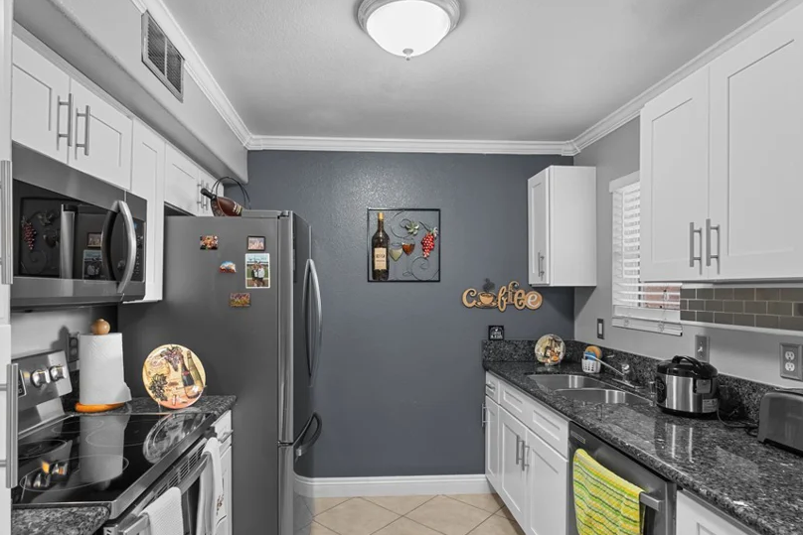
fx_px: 424
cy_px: 282
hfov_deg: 86.9
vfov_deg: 64.5
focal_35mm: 19
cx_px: 387
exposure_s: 1/1.67
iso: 400
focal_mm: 10
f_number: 8
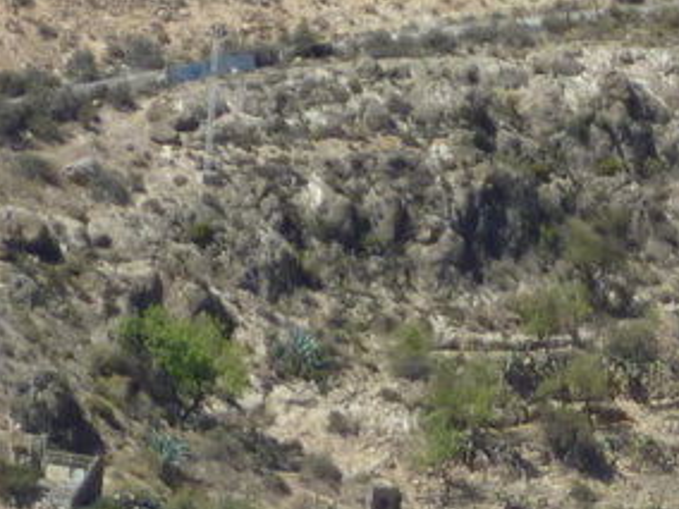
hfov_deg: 5.0
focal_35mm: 395
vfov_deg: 3.7
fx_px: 7748
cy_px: 1197
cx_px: 763
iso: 100
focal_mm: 12.5
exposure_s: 1/500
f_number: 5
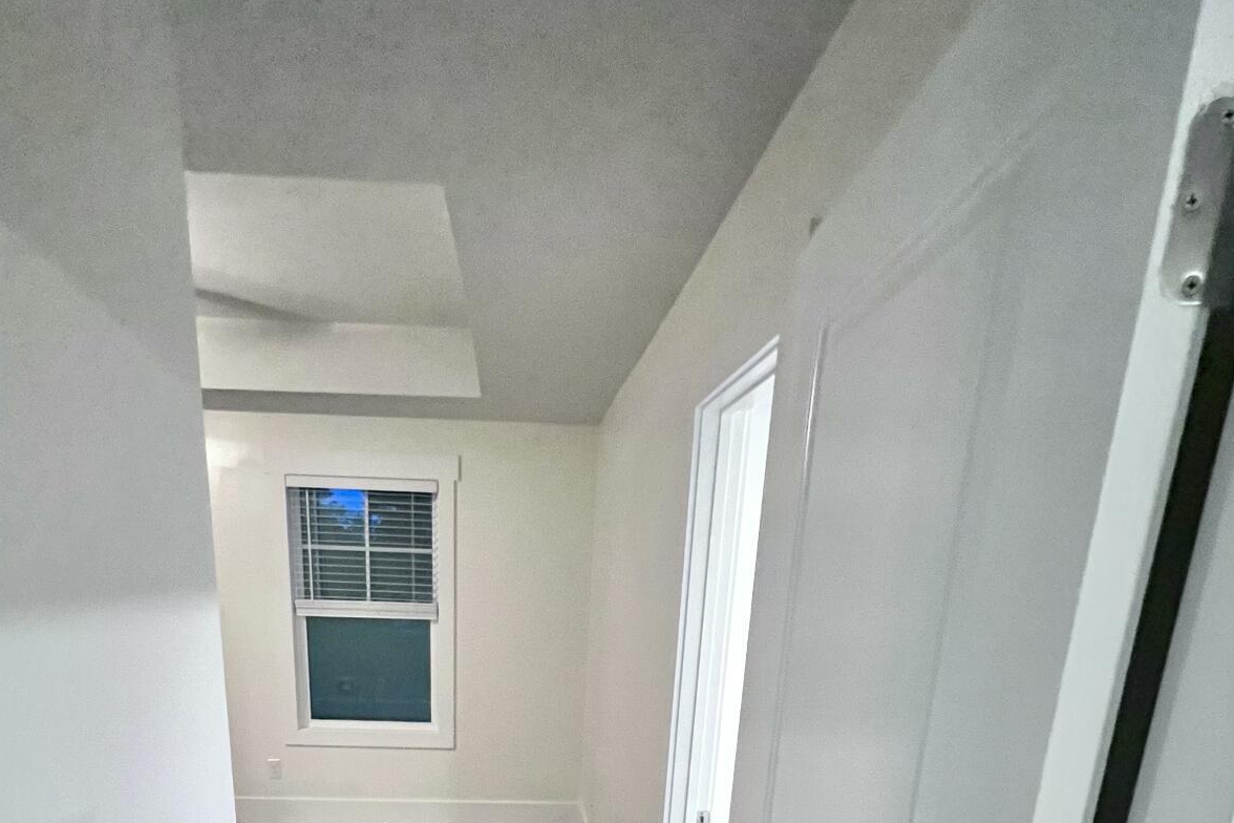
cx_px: 555
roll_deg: -1.8
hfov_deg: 75.9
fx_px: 788
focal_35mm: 23
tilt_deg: -17.5
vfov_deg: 46.0
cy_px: 828
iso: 1000
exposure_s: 1/60
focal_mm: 1.57
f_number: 1.8
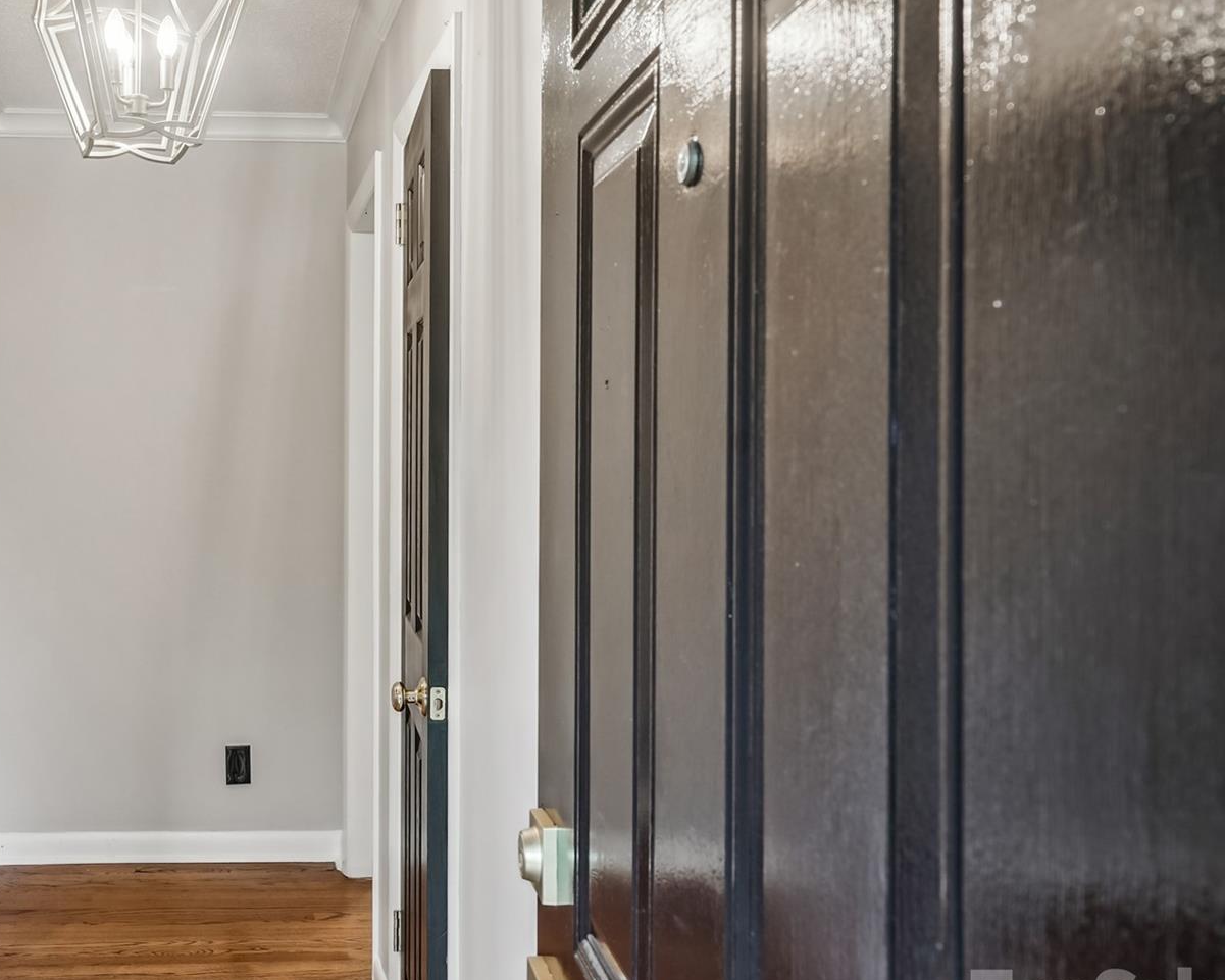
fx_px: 1160
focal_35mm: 32
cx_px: 262
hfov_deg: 52.4
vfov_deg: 45.8
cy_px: 466
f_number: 8
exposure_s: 1/5
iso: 250
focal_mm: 20
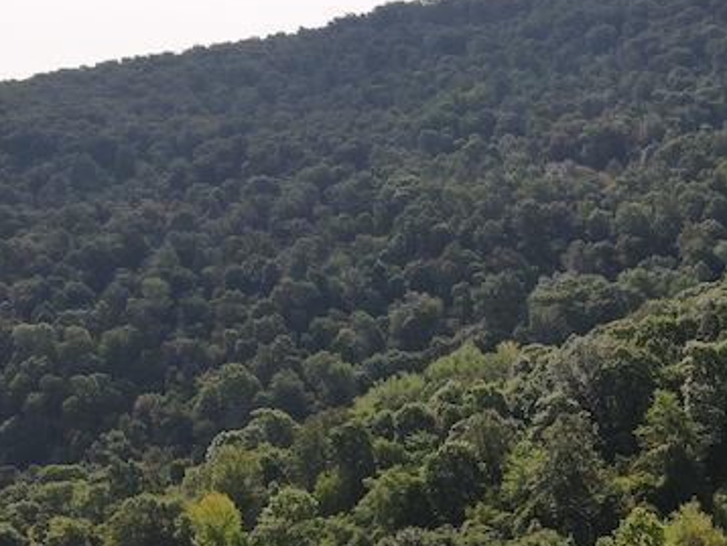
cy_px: 442
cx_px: 558
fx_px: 1408
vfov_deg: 21.7
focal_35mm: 67
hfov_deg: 28.5
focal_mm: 4.5
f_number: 2.8
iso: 100
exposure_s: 1/60
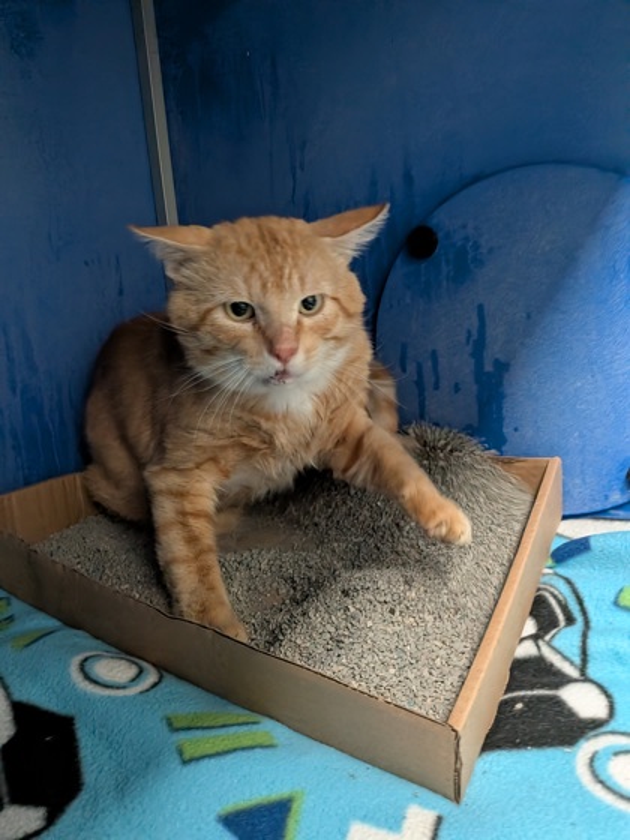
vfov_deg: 71.6
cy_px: 420
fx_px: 582
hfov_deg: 56.8
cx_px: 315
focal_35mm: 24
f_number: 1.7
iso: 1047
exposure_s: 1/40
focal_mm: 4.53
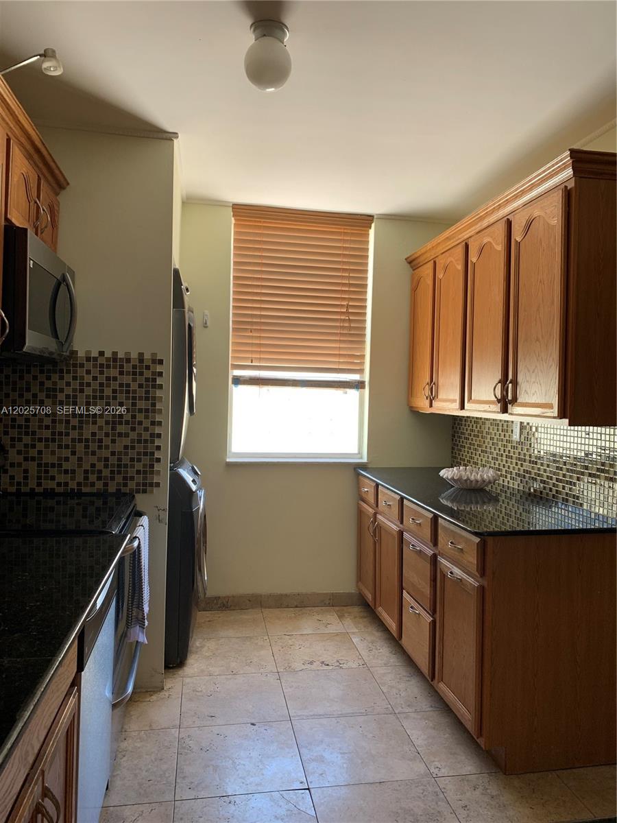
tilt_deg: -1.2
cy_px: 412
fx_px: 618
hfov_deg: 53.1
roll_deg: -2.9
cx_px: 308
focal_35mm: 26
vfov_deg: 67.3
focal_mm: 4.25
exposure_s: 1/121
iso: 64
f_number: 1.8
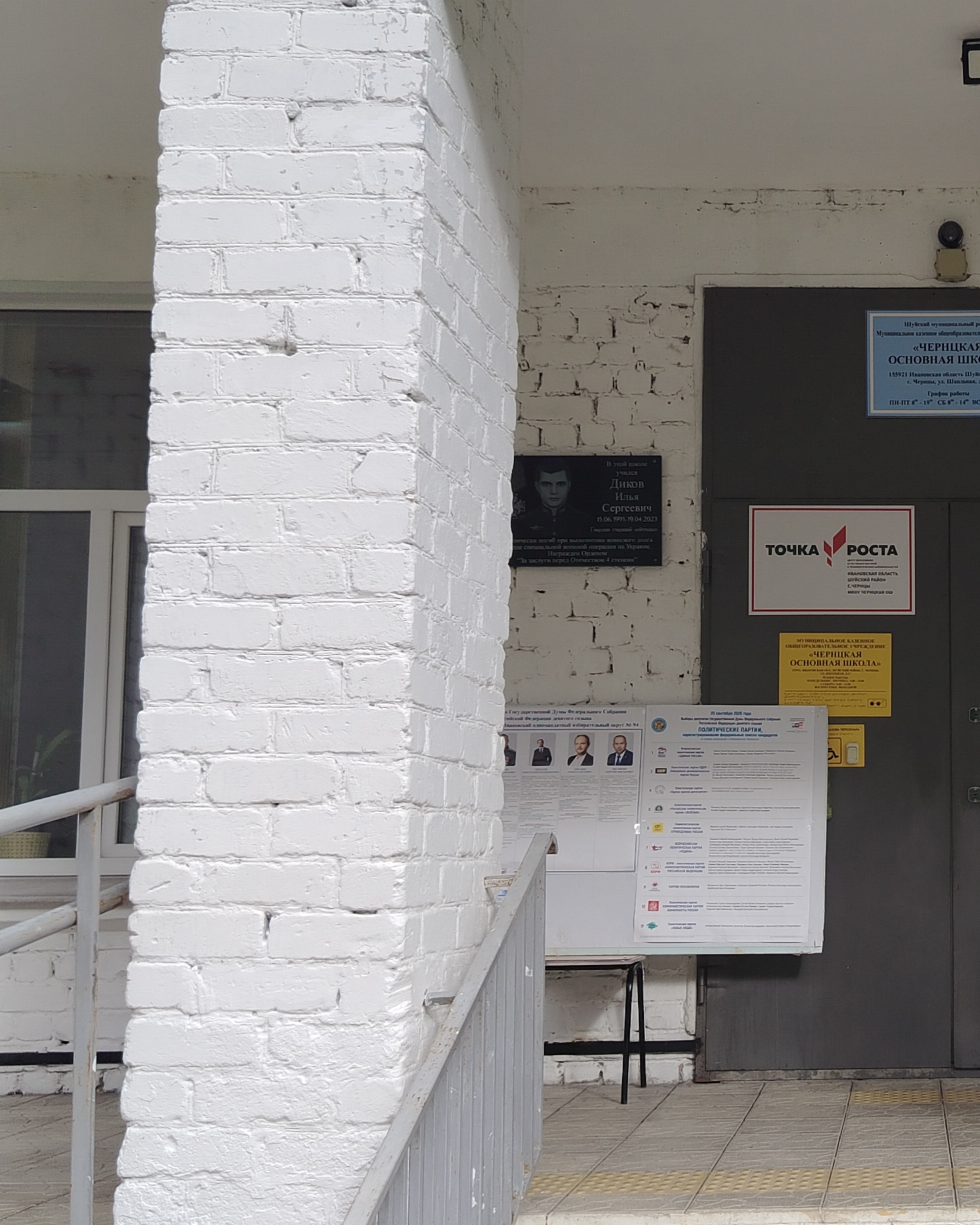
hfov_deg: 28.1
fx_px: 1849
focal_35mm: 51
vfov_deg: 36.6
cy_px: 666
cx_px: 951
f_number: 1.75
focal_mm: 5.25
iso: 100
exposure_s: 1/256
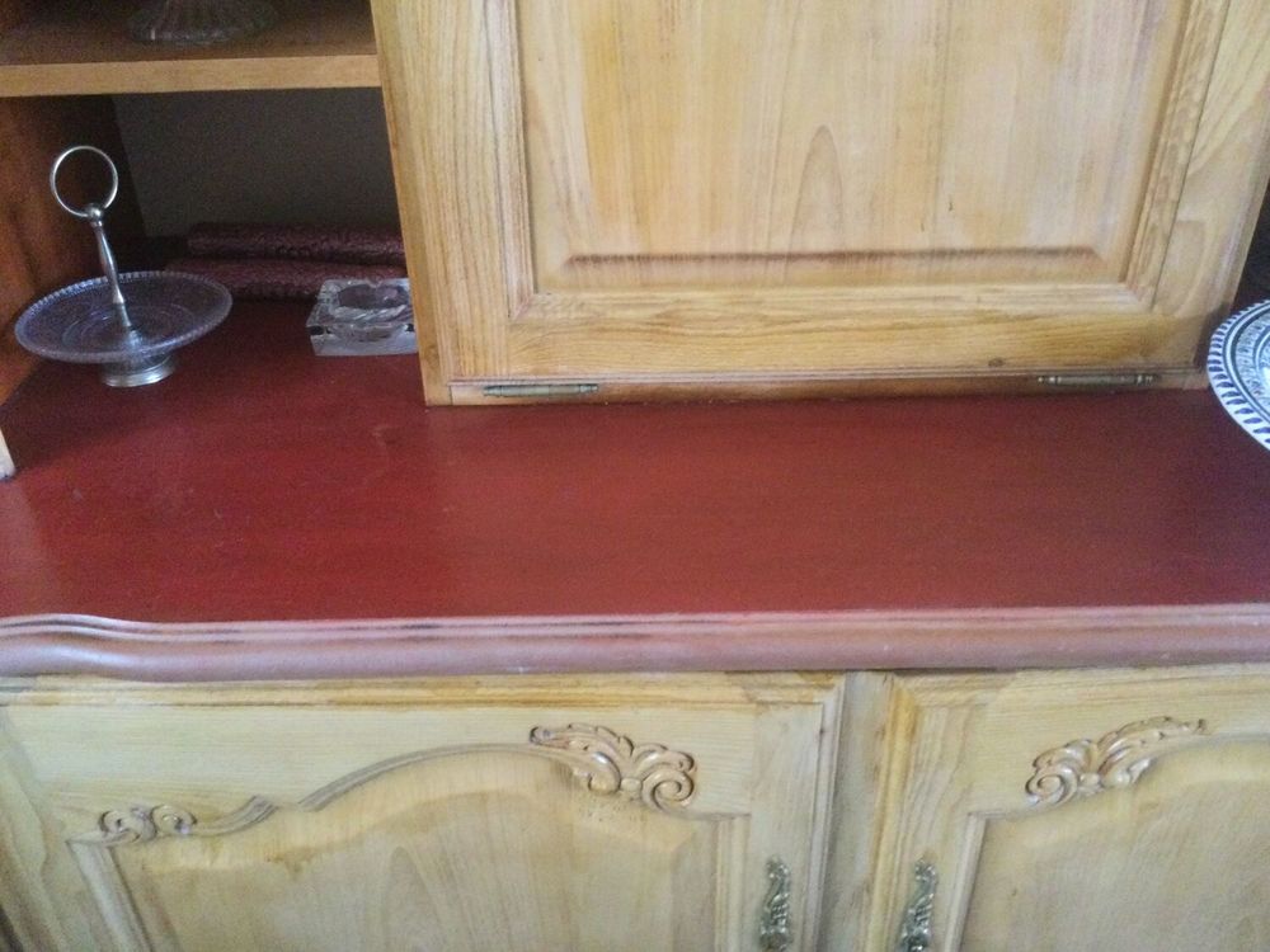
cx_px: 635
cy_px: 476
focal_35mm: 31
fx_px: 1137
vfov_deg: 45.4
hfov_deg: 58.4
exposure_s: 1/17
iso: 250
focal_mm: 3.3
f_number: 2.4
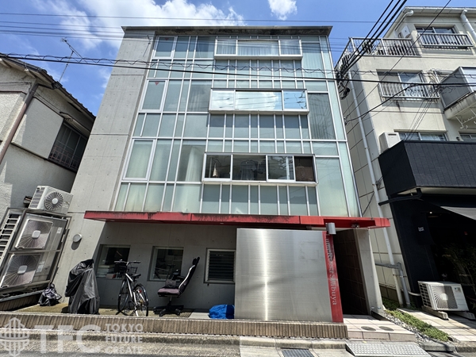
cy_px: 178
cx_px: 238
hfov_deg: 102.1
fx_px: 193
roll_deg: -2.0
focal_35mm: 14
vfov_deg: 85.7
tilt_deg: +23.2
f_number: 2.2
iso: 40
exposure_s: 1/1832
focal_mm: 2.22
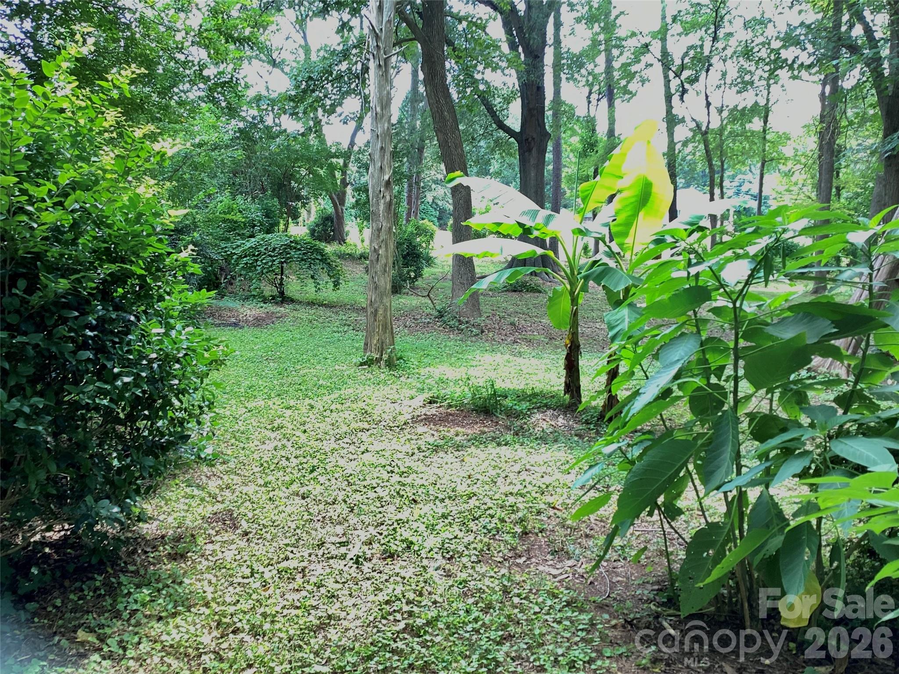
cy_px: 337
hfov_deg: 58.4
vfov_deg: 45.4
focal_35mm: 31
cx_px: 450
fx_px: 805
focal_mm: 3.3
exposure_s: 1/60
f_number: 2.4
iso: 80
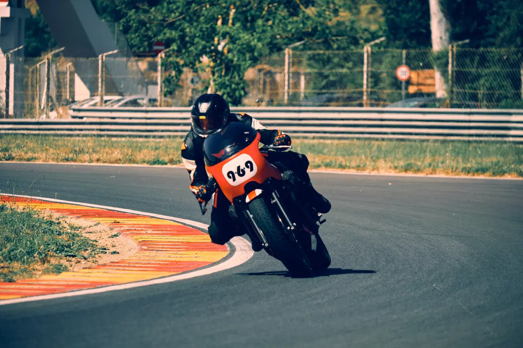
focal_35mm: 300
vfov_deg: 4.6
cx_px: 262
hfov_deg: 6.9
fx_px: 4358
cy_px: 174
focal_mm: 200
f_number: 5.6
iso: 200
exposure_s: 1/1250
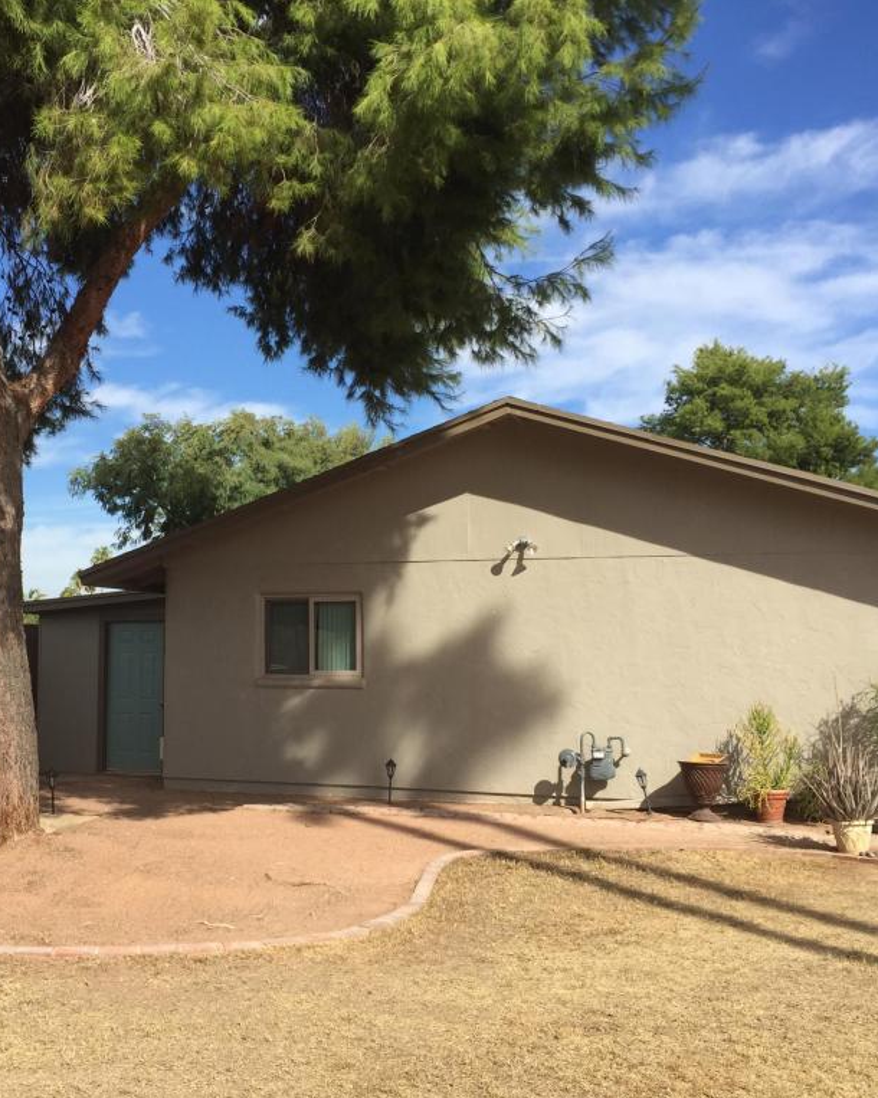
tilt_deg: +5.1
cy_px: 551
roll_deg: -1.0
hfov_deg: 38.9
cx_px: 330
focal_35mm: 38
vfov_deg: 47.9
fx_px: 1235
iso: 32
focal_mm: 4.15
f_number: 2.2
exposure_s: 1/1883
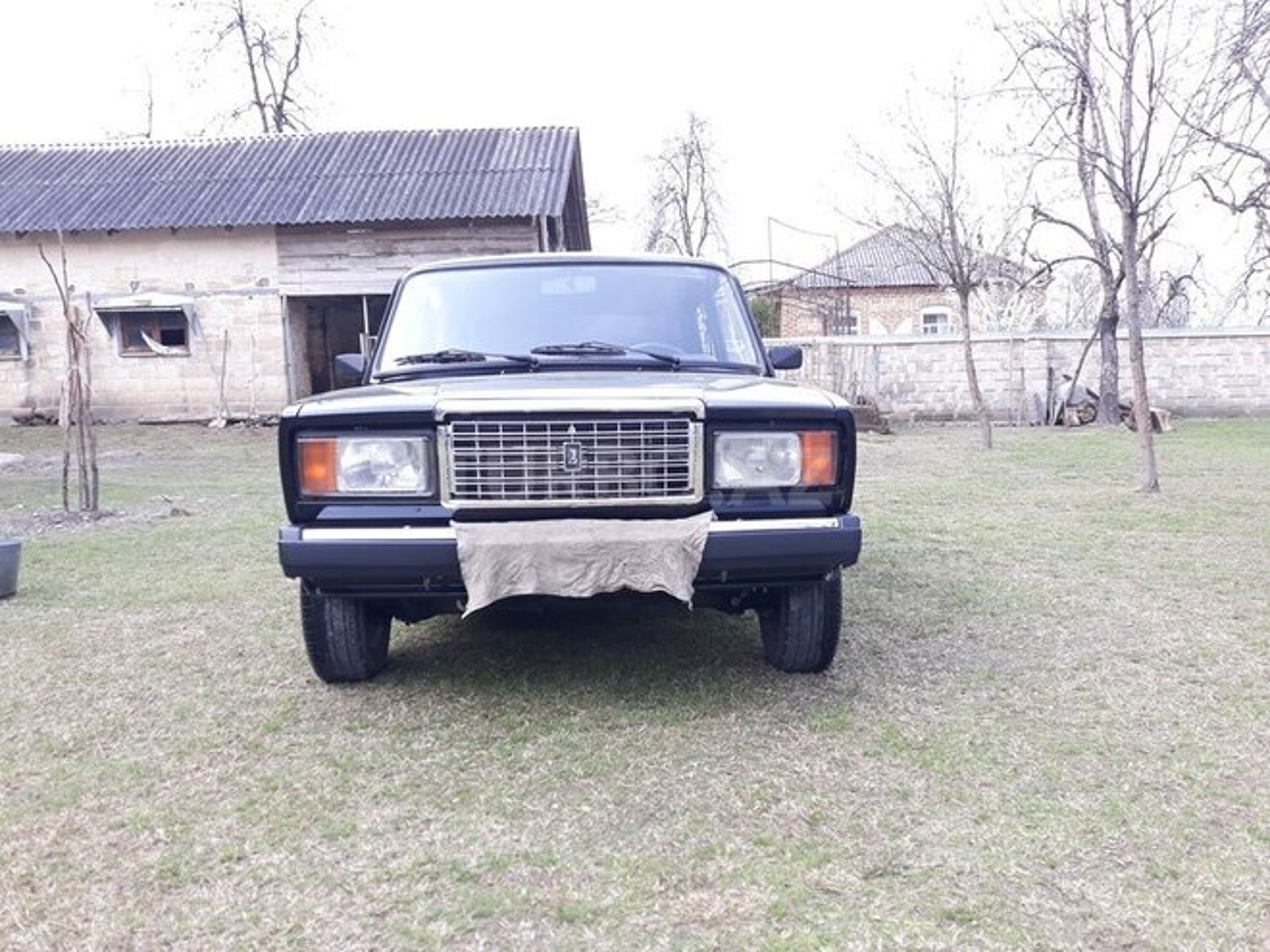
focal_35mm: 27
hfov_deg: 65.3
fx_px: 991
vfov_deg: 51.4
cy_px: 476
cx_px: 635
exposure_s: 1/248
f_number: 1.7
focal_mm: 3.71
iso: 40
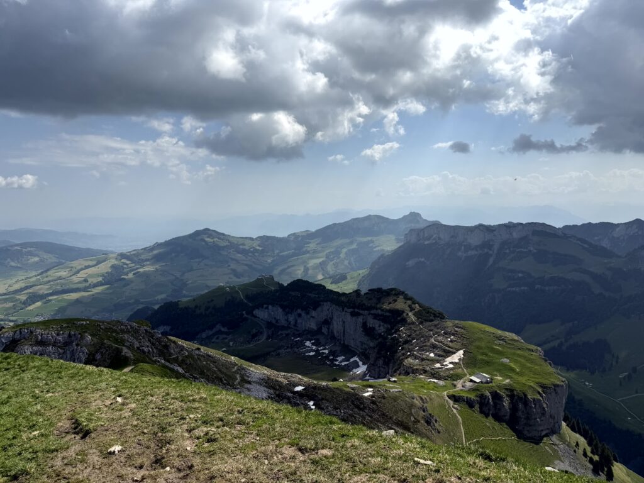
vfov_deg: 56.8
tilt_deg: -4.3
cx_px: 322
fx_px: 446
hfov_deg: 71.6
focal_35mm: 24
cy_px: 242
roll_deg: +0.2
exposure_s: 1/10309
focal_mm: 6.76
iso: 80
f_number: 1.78
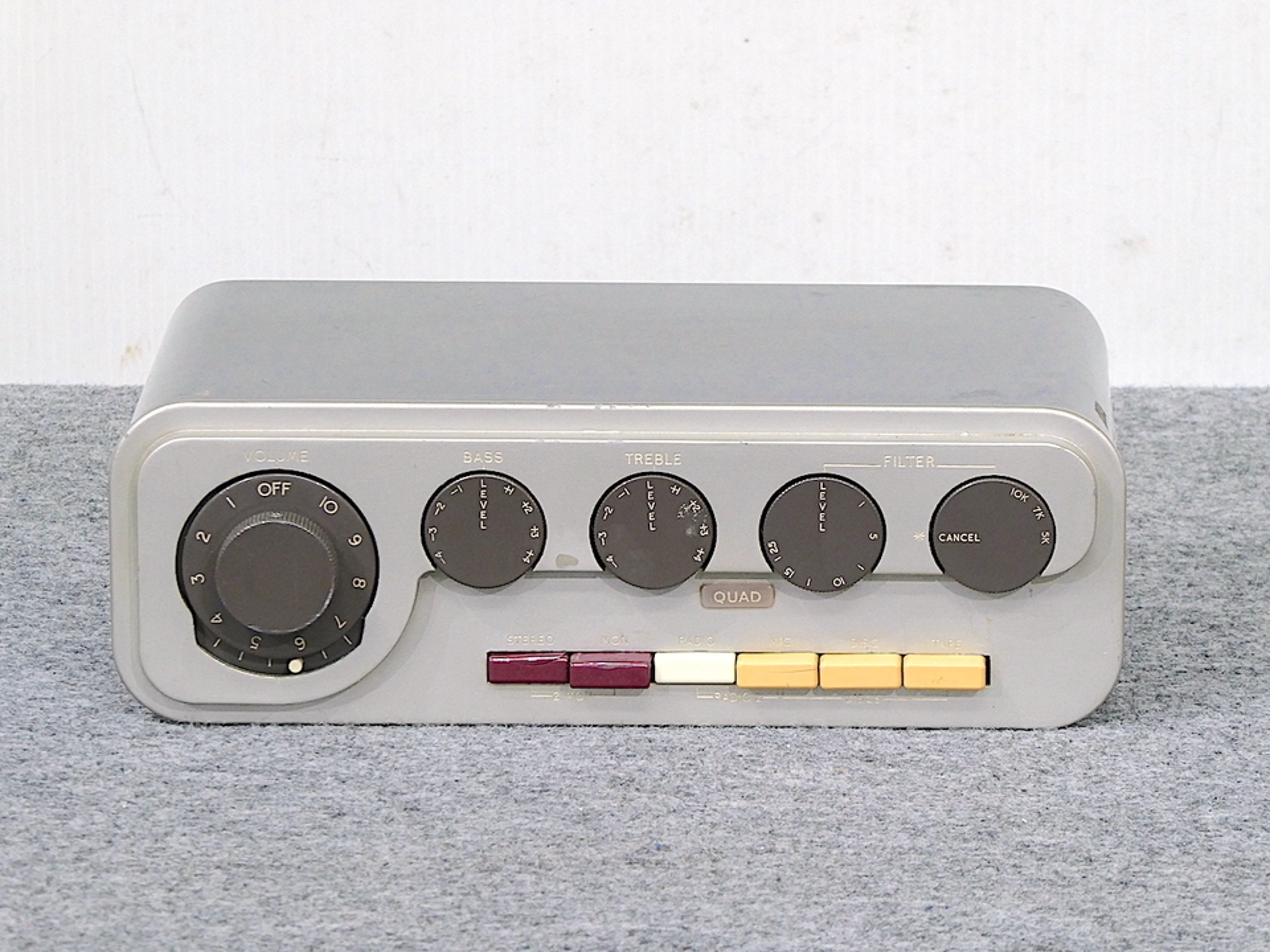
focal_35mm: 200
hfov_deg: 9.9
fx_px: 7338
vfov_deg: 7.4
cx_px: 635
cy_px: 476
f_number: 5.6
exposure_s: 1/8
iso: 200
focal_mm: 35.8
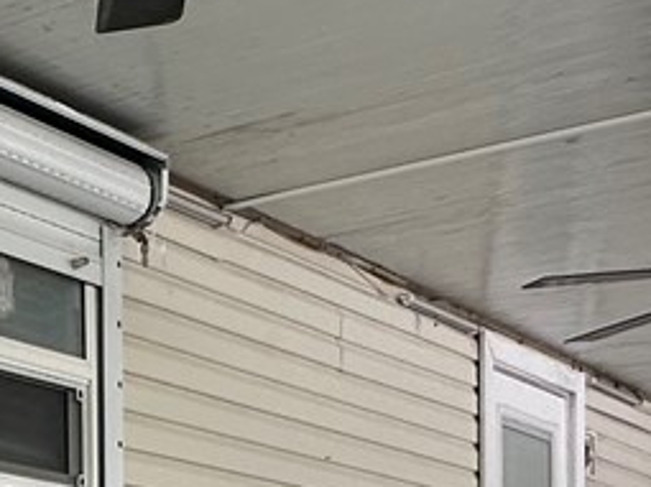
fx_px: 1654
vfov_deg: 14.9
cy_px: 841
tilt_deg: -1.5
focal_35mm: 88
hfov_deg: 20.4
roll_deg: +1.7
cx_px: -189
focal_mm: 2.22
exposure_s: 1/174
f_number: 2.2
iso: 40
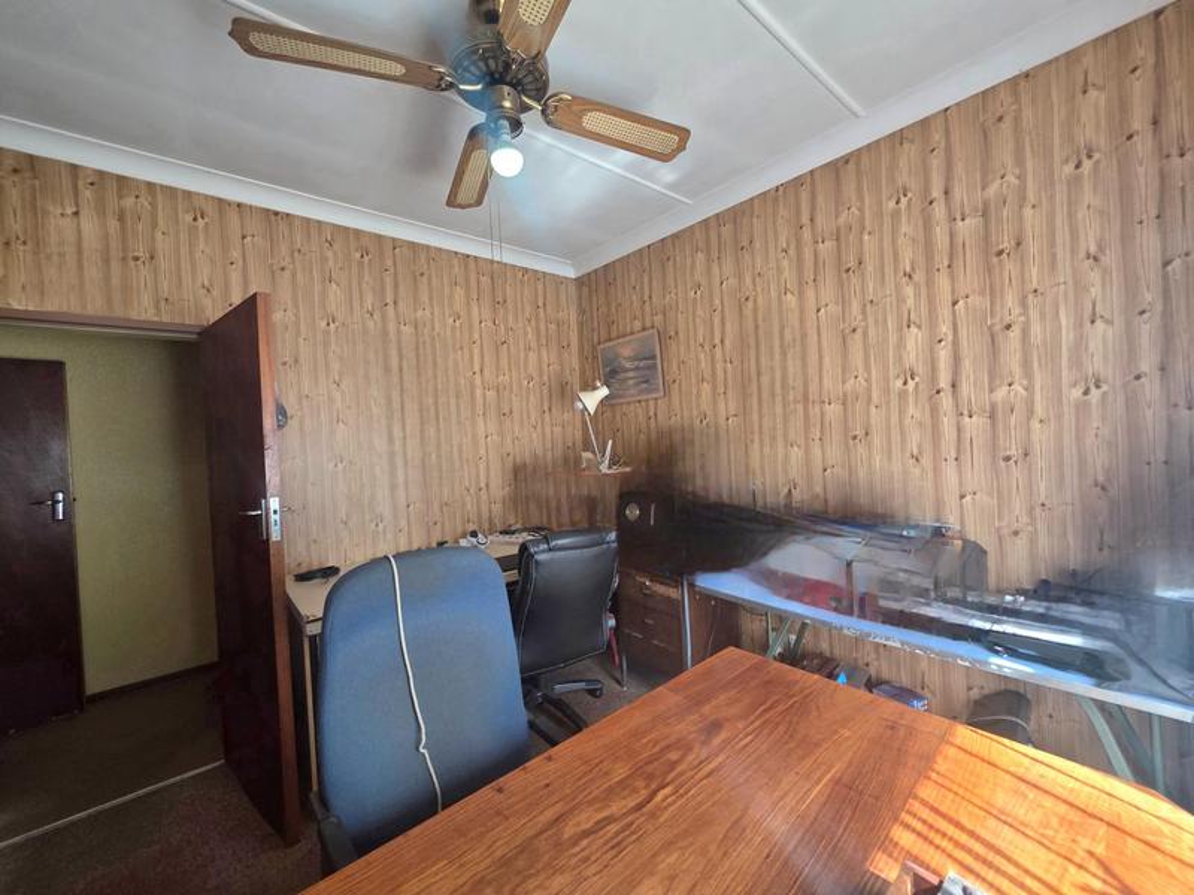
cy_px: 448
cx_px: 597
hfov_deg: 106.2
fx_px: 448
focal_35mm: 13
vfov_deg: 89.9
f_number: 1.9
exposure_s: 1/101
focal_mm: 2.2
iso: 80
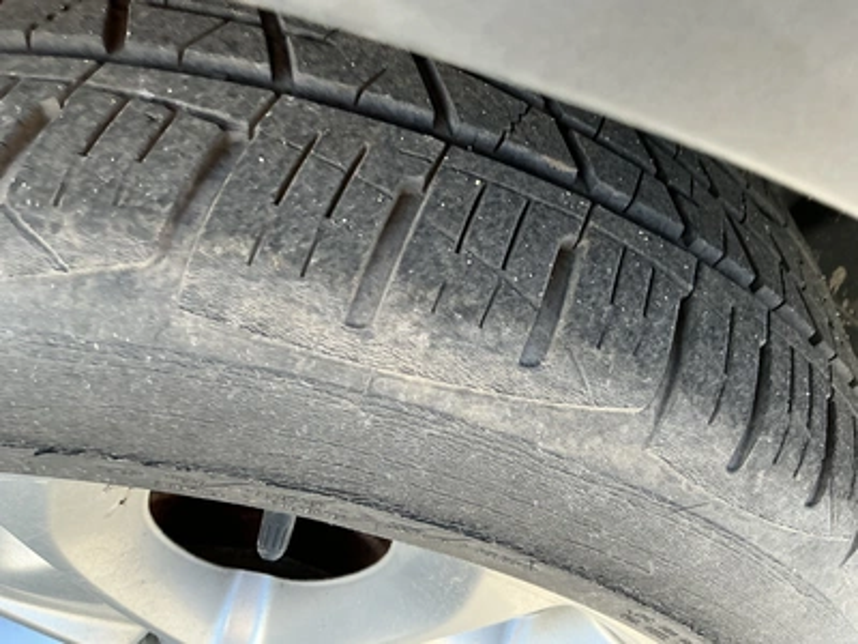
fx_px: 694
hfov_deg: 63.4
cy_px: 322
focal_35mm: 28
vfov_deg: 49.7
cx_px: 429
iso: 40
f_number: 1.8
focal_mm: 3
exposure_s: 1/122
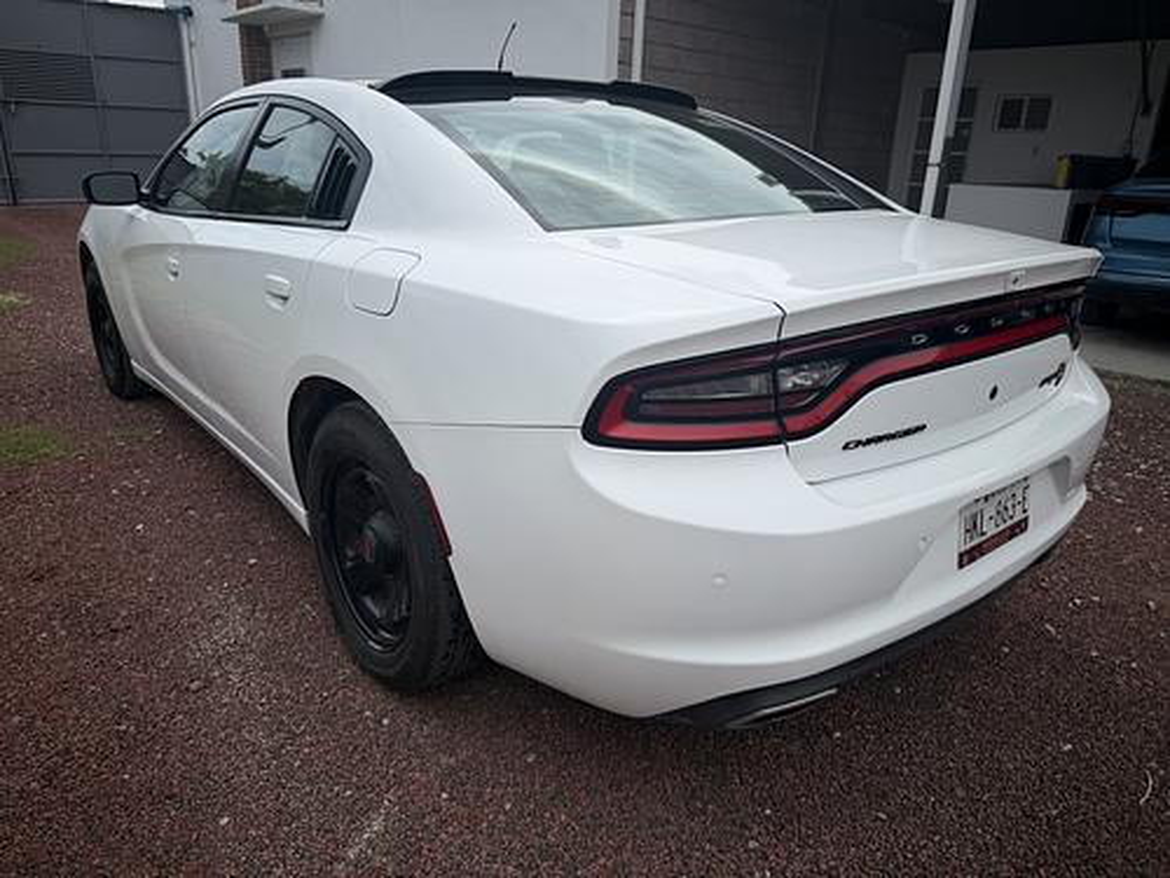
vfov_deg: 56.8
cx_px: 585
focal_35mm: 24
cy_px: 439
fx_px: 811
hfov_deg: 71.6
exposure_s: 1/6711
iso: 80
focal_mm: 6.76
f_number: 1.78
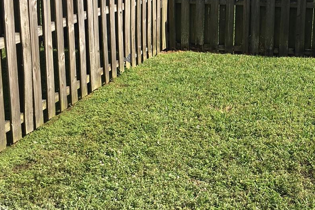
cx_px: 245
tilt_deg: -12.3
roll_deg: -0.6
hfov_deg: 32.1
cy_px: 55
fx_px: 534
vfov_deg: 22.1
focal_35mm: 61
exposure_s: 1/1261
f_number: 2.2
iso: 25
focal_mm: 4.15
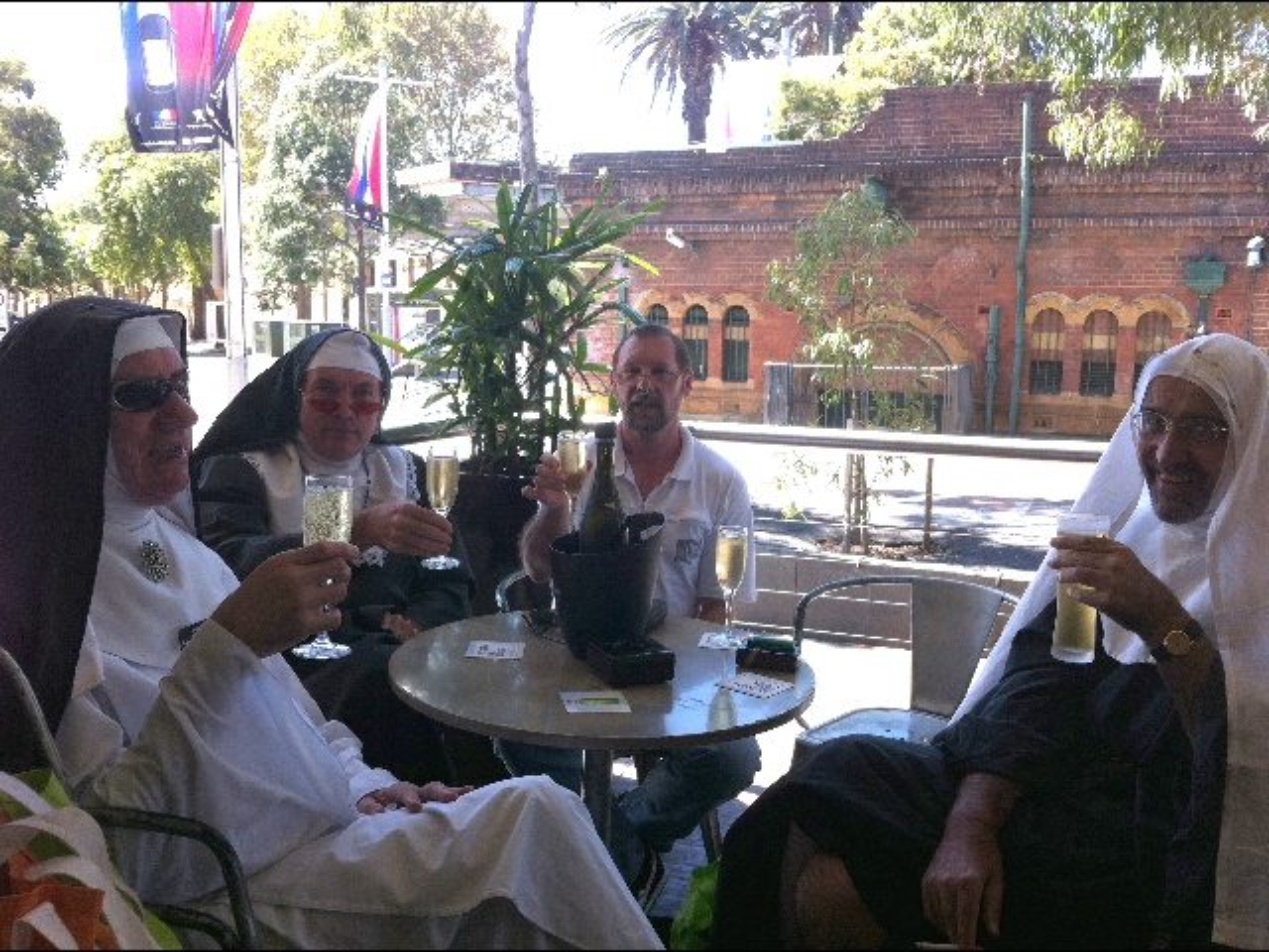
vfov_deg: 40.7
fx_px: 1283
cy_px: 476
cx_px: 634
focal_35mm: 35
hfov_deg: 52.6
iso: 80
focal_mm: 3.85
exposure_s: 1/203
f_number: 2.8
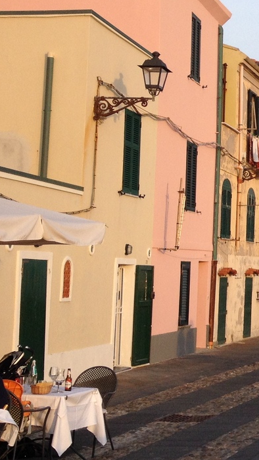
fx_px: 1063
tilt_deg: +0.7
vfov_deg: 24.5
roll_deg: -0.2
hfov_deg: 12.4
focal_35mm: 87
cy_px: 217
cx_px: 506
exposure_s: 1/569
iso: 50
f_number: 2.4
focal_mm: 4.28
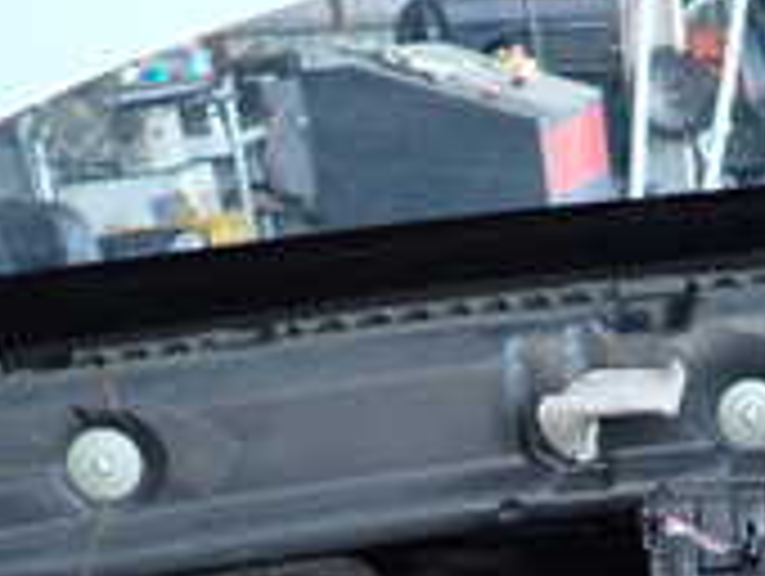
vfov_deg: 15.7
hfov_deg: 21.1
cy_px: 806
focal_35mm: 88
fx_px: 1948
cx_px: 842
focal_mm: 4.5
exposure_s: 1/100
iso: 400
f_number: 2
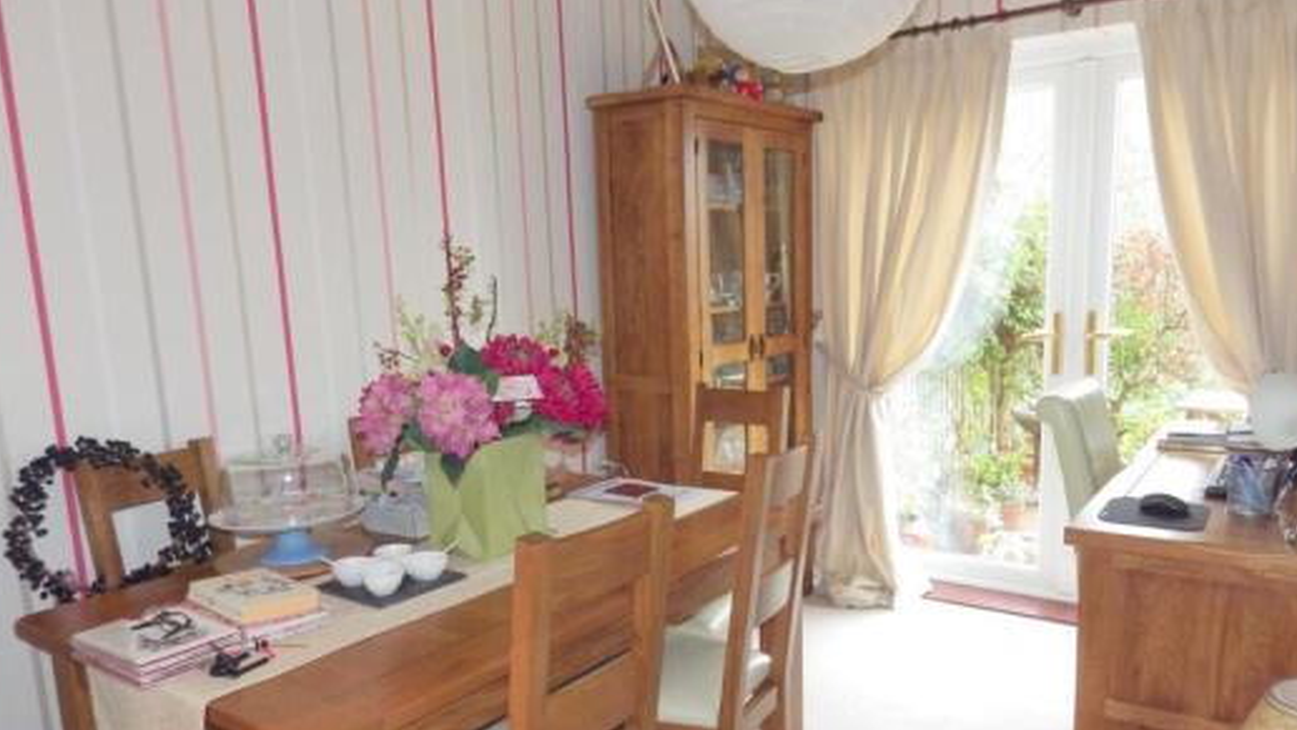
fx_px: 929
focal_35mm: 27
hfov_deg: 69.8
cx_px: 691
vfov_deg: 42.7
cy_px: 440
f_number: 3.1
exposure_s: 1/45
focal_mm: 4
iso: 320
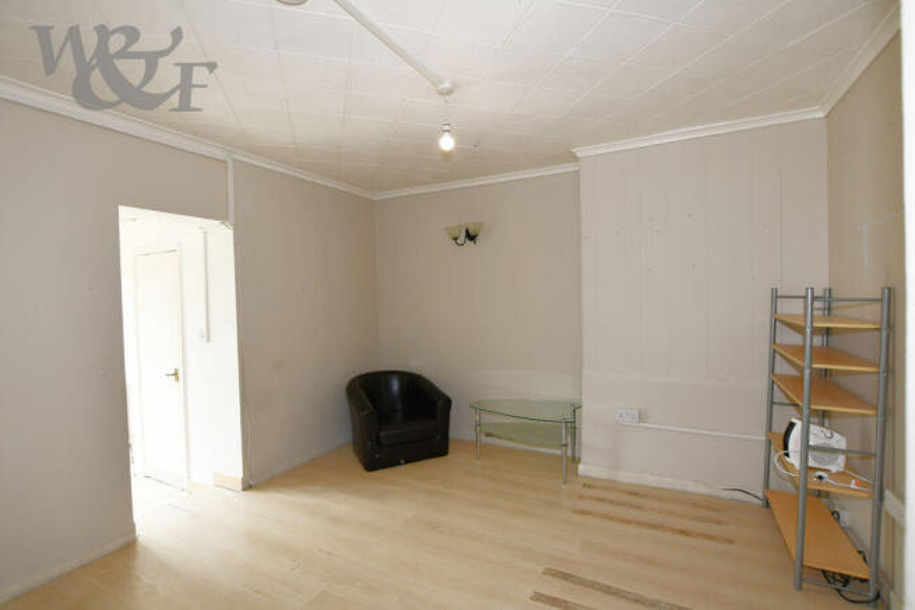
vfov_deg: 73.8
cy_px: 305
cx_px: 458
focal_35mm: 16
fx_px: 407
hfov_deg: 96.7
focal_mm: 11
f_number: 5
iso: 200
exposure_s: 1/100
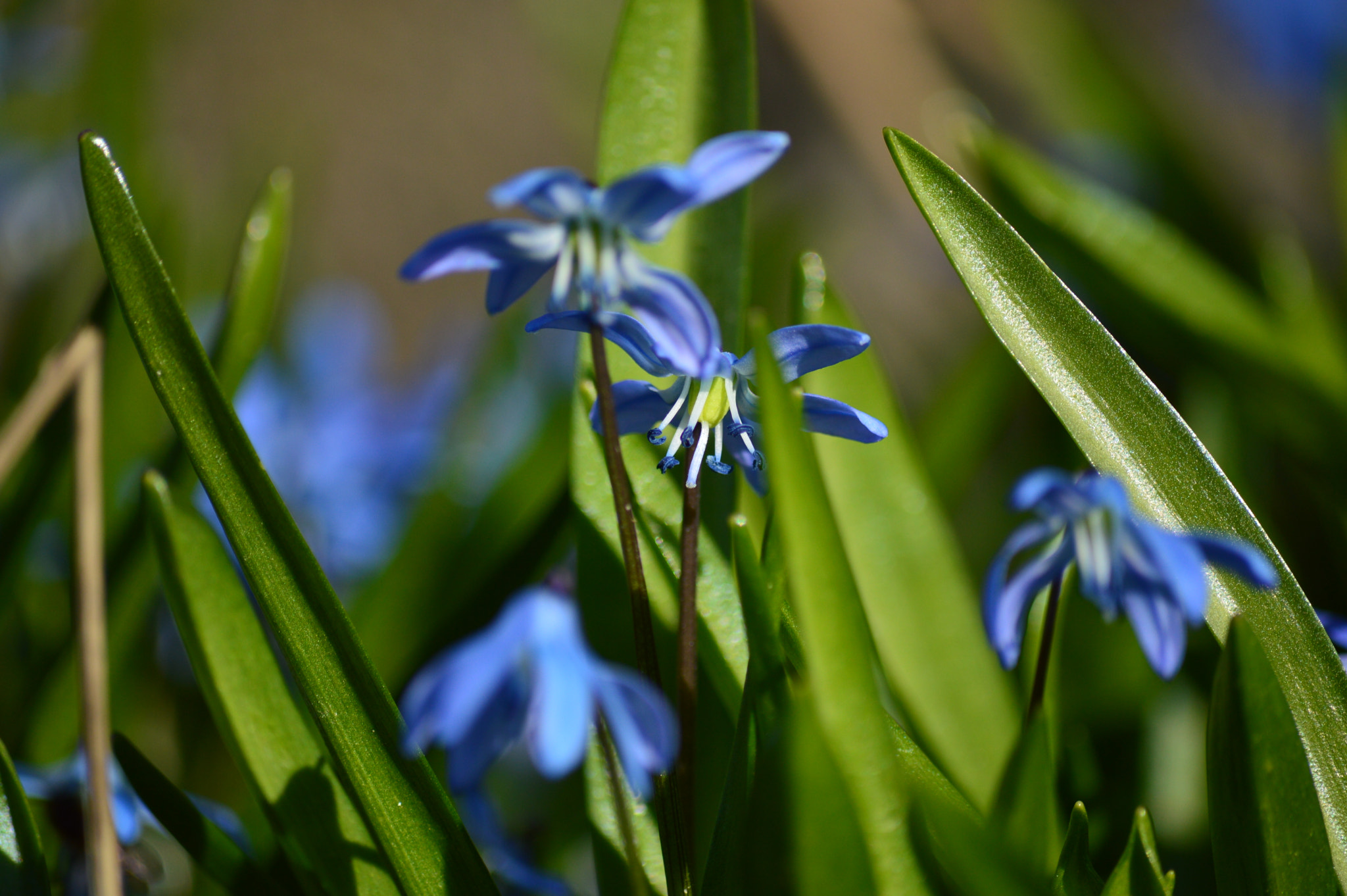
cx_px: 674
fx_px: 11216
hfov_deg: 6.9
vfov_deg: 4.6
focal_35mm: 300
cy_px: 448
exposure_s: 1/640
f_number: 5.6
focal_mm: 200
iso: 200
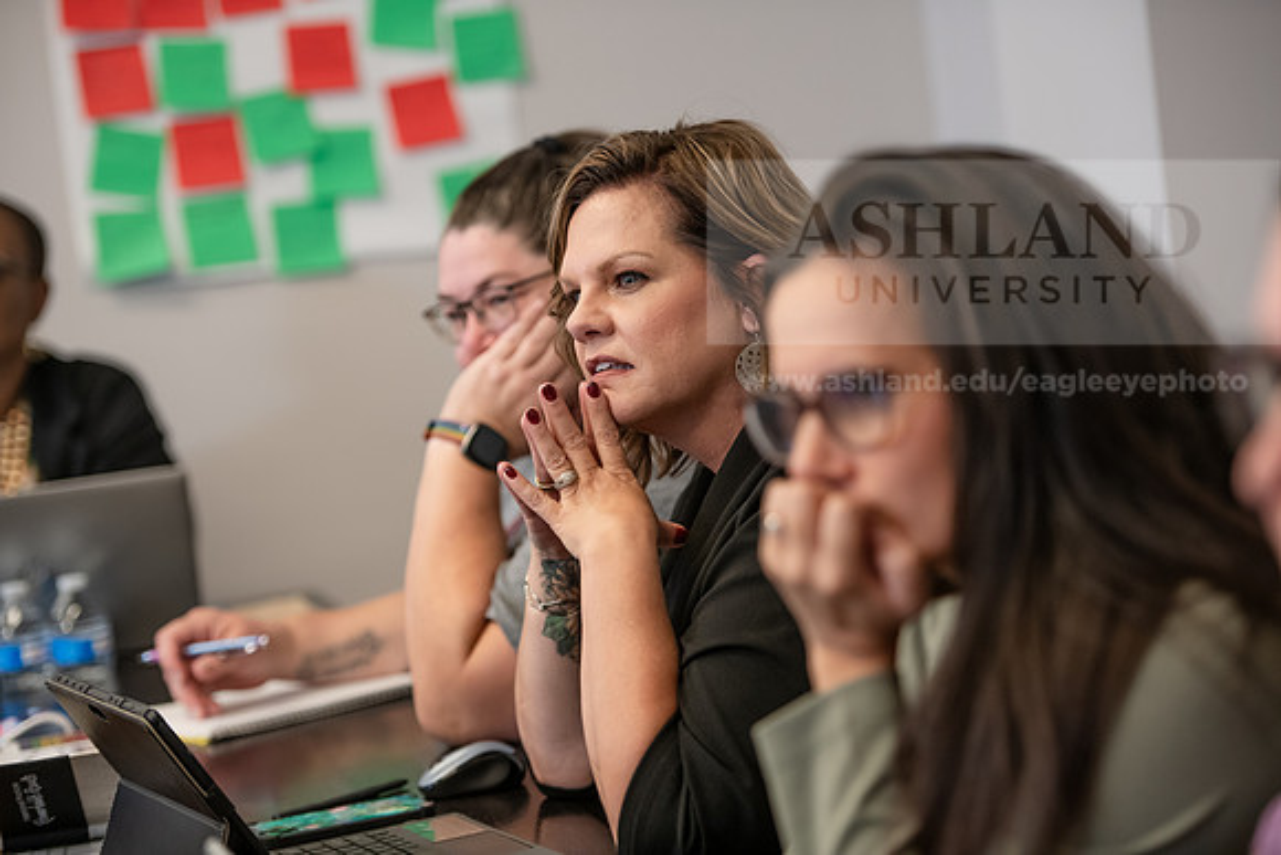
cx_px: 640
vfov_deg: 12.2
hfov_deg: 18.3
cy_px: 428
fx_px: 3986
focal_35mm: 112
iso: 1000
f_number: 2.8
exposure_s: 1/200
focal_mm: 112
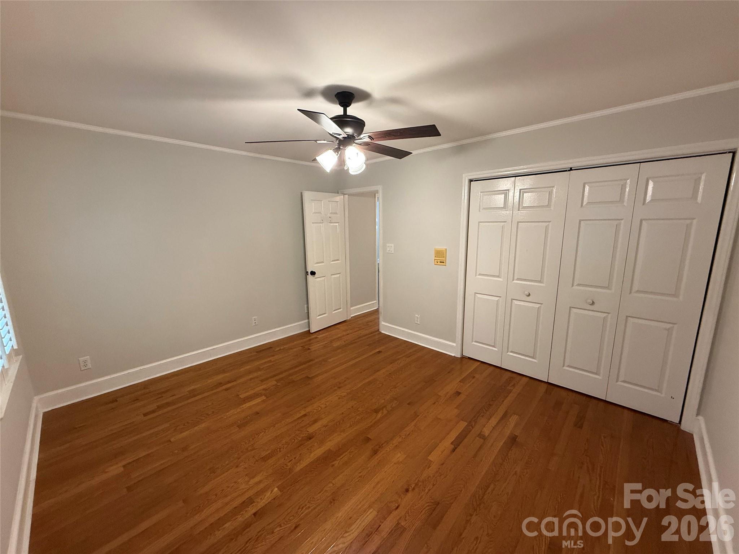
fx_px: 299
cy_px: 277
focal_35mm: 14
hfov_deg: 102.1
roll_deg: +0.6
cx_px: 370
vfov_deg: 85.7
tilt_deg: -11.8
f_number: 2.2
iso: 320
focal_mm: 2.22
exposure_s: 1/60
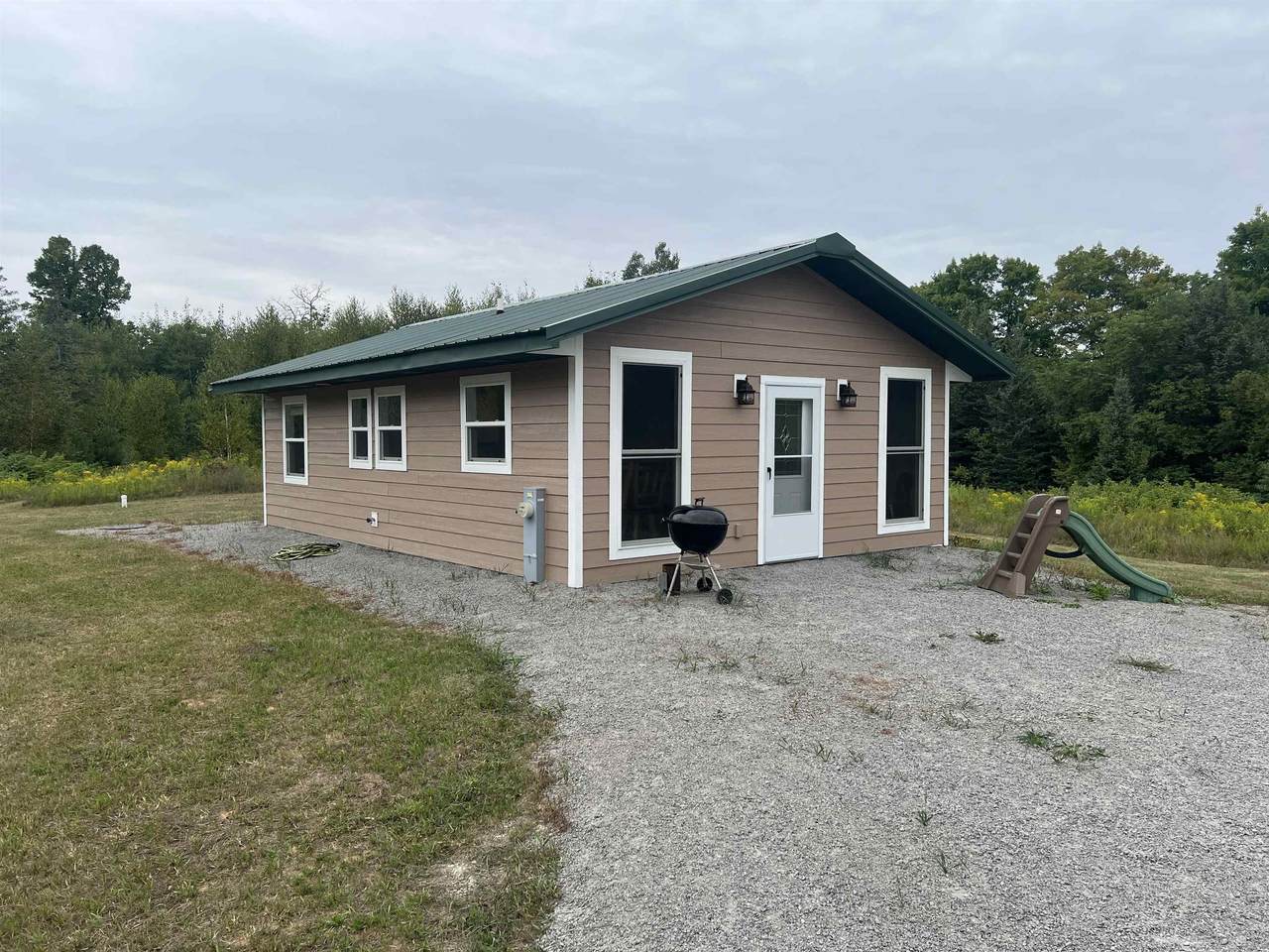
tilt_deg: -2.1
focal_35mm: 26
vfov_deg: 53.1
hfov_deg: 67.3
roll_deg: -0.3
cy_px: 476
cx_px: 634
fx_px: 953
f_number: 1.5
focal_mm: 5.7
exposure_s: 1/1934
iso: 50
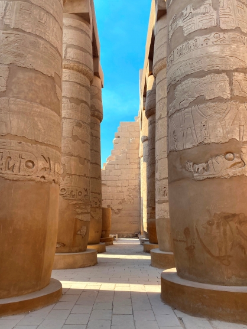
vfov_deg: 63.4
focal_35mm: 28
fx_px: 266
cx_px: 124
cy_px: 158
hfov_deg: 49.8
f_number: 1.8
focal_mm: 4.25
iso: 32
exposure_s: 1/816
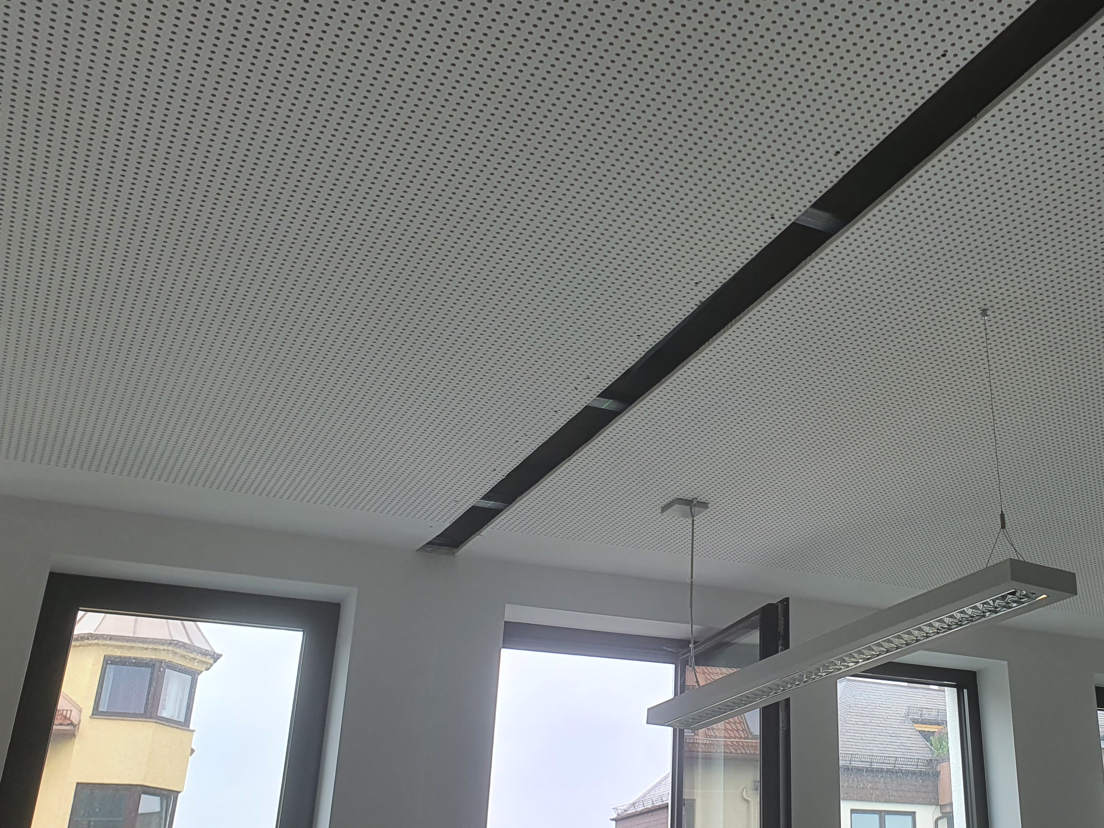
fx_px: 1276
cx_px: 846
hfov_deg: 45.0
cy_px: 365
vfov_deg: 35.9
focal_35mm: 40
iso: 50
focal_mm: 4.3
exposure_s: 1/100
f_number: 2.4
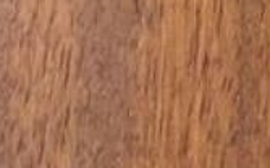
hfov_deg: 8.4
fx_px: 1808
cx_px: -103
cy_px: 986
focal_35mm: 246
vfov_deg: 4.3
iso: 125
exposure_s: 1/8
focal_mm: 4.15
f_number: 2.2
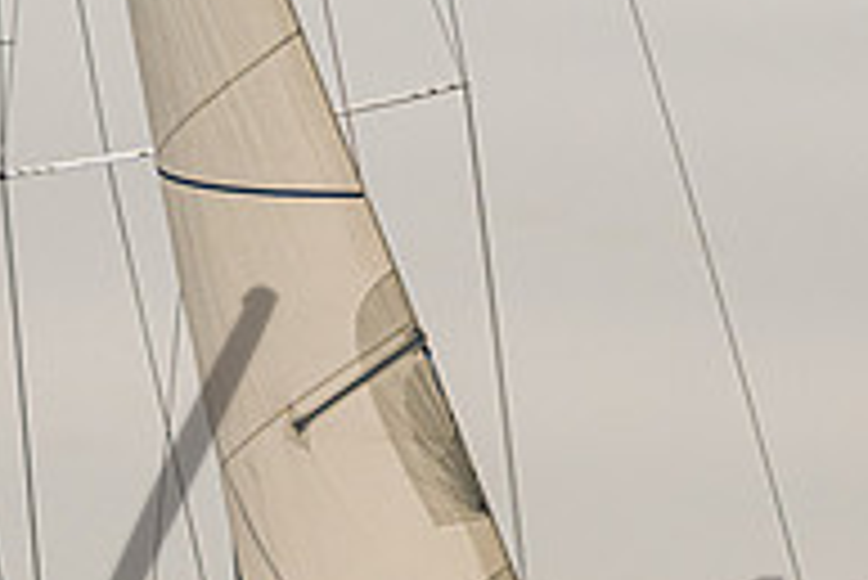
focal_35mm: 1018
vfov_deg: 1.4
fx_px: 24563
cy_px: 1058
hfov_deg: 2.0
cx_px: 577
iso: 1000
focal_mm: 260
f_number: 10
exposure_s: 1/5000
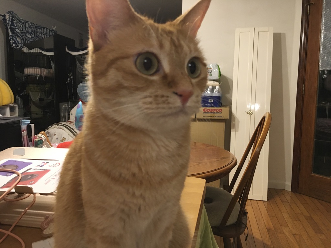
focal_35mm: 29
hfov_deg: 61.7
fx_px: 277
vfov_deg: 48.2
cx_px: 166
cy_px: 124
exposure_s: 1/30
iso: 160
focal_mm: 4.15
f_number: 2.2
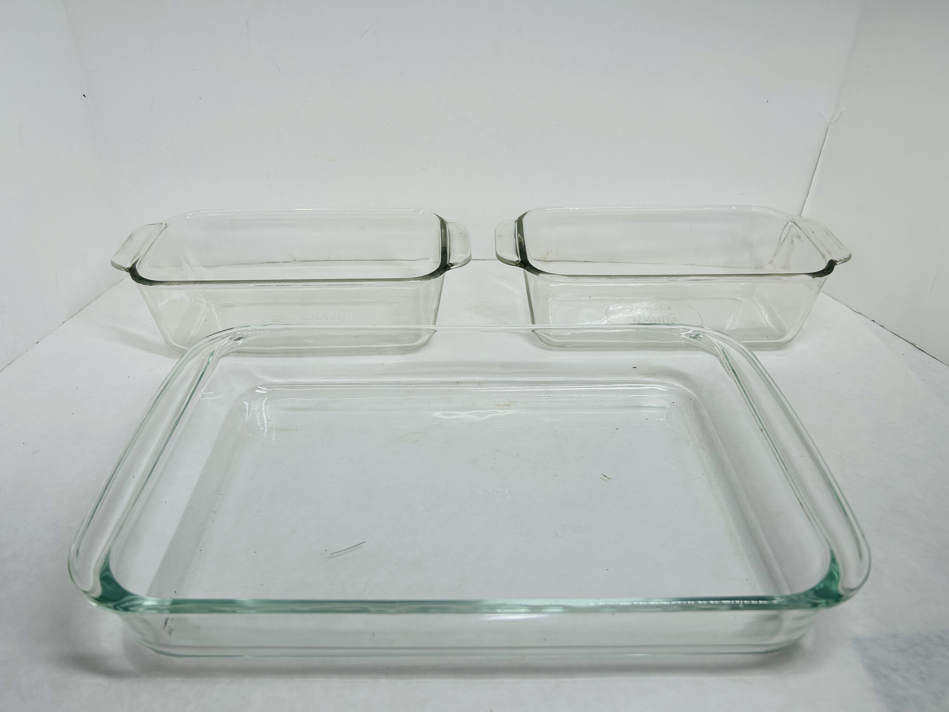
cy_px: 356
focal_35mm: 26
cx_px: 474
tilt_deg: -34.0
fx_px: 713
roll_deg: -0.7
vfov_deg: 53.1
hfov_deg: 67.3
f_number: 1.5
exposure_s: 1/814
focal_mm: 5.7
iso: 50
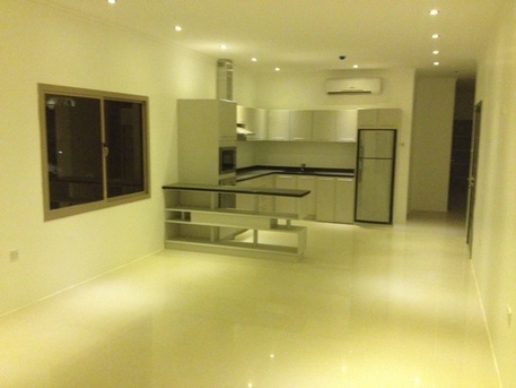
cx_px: 258
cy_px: 194
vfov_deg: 40.7
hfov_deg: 52.6
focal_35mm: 35
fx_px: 522
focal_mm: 4.28
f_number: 2.4
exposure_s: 1/15
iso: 500
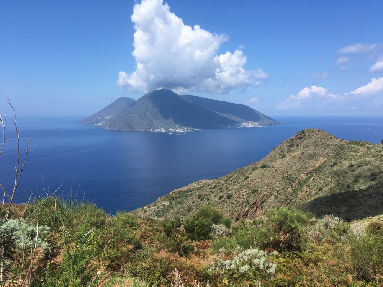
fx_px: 321
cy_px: 144
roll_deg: -0.2
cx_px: 192
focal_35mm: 29
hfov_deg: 61.7
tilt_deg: -7.4
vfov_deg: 48.2
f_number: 2.2
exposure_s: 1/1451
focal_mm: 4.15
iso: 25
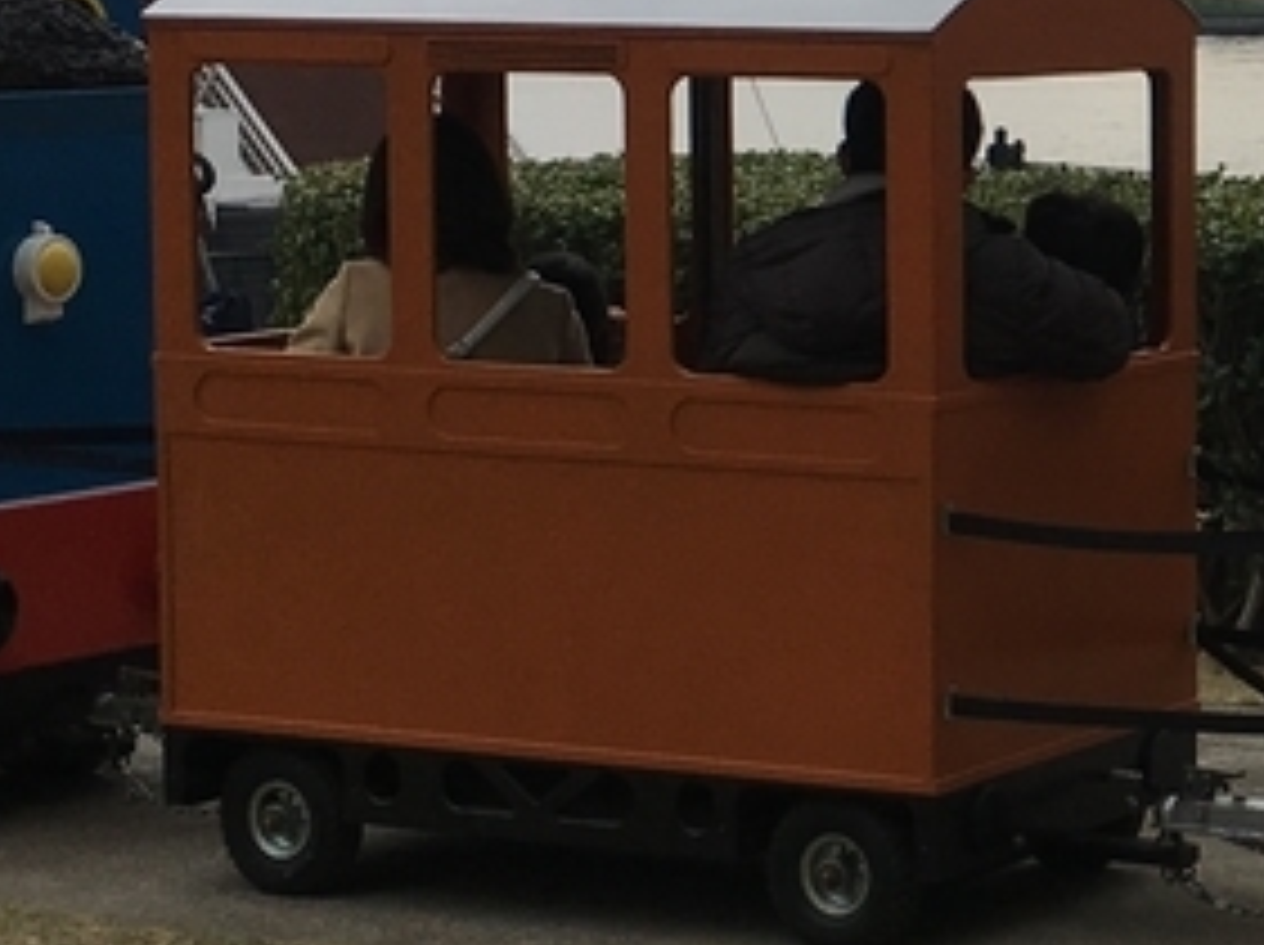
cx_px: 1624
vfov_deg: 11.9
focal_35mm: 124
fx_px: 4522
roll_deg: +1.3
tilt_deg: -4.2
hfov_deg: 15.2
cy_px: 378
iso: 25
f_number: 2.2
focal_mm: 4.15
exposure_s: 1/725
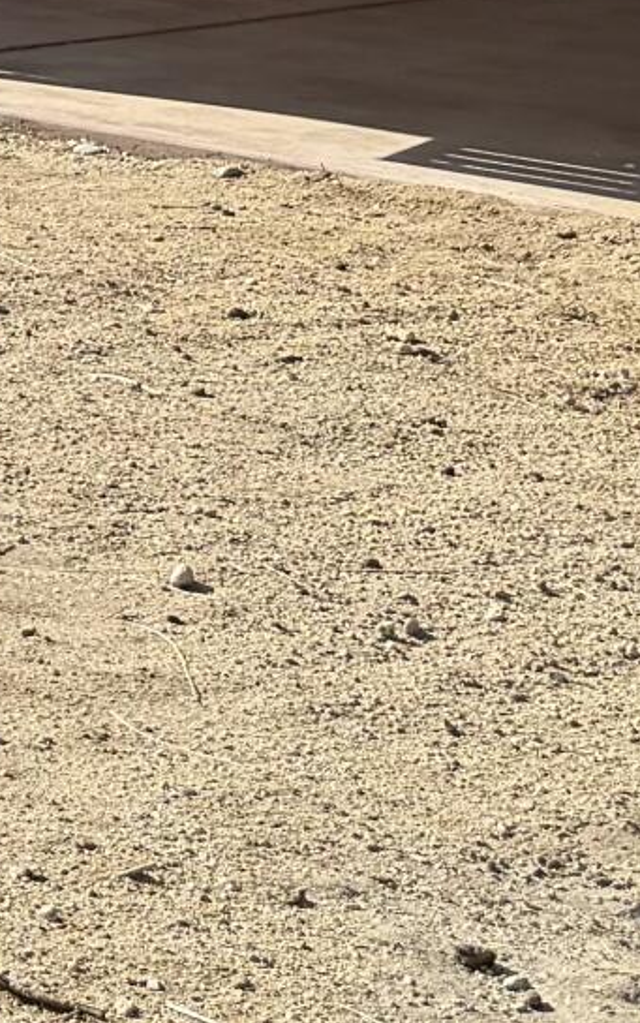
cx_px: -1417
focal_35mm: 140
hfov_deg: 7.8
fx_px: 3904
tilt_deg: -4.1
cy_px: -167
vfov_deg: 14.5
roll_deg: +0.4
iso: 100
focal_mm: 6.76
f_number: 1.78
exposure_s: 1/3425
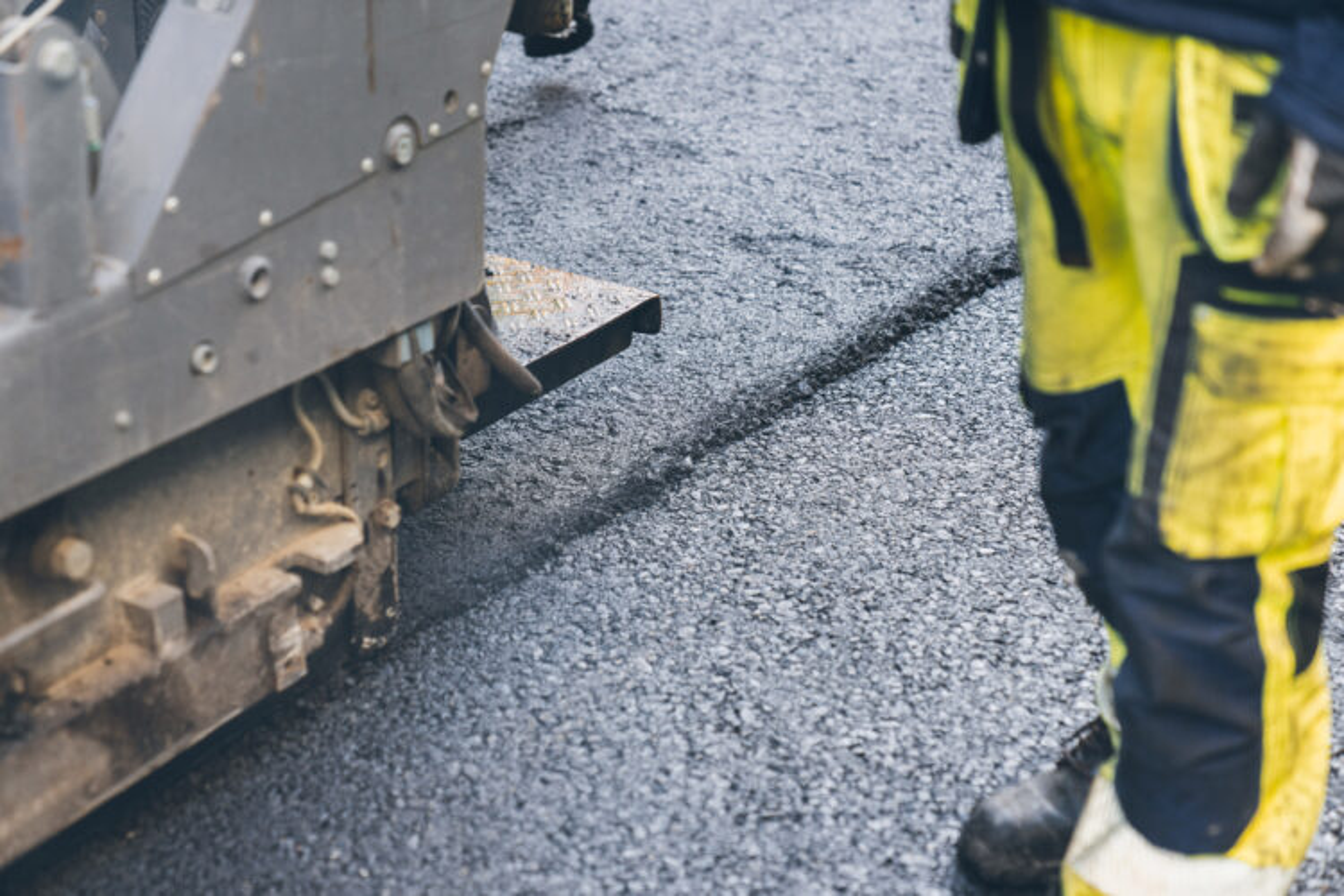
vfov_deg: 19.5
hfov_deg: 28.8
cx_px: 672
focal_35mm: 70
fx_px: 2613
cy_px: 448
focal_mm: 70
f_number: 2.8
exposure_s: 1/250
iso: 400
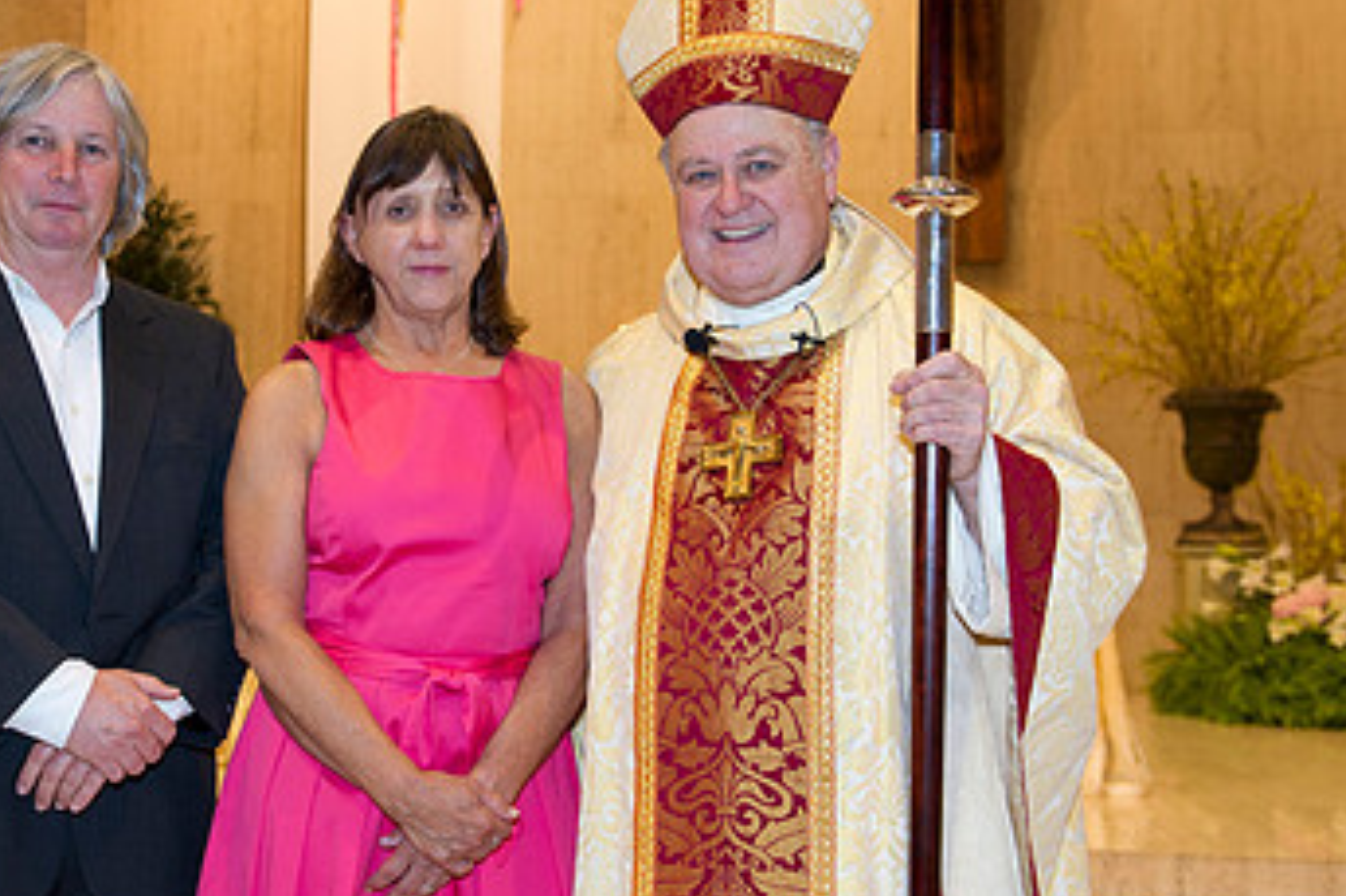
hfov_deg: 36.6
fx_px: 2018
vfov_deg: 25.0
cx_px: 485
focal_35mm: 54
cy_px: 391
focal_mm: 32
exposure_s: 1/60
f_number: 3.5
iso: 800
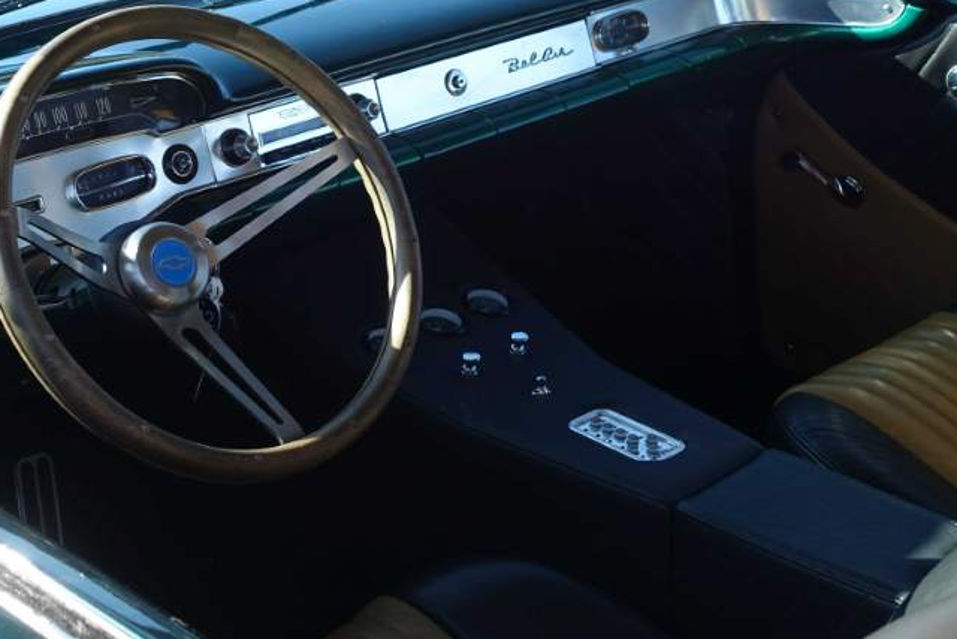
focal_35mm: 63
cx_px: 425
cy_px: 199
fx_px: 1675
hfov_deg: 31.9
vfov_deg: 21.5
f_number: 4
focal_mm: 12.99
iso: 125
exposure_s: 1/200
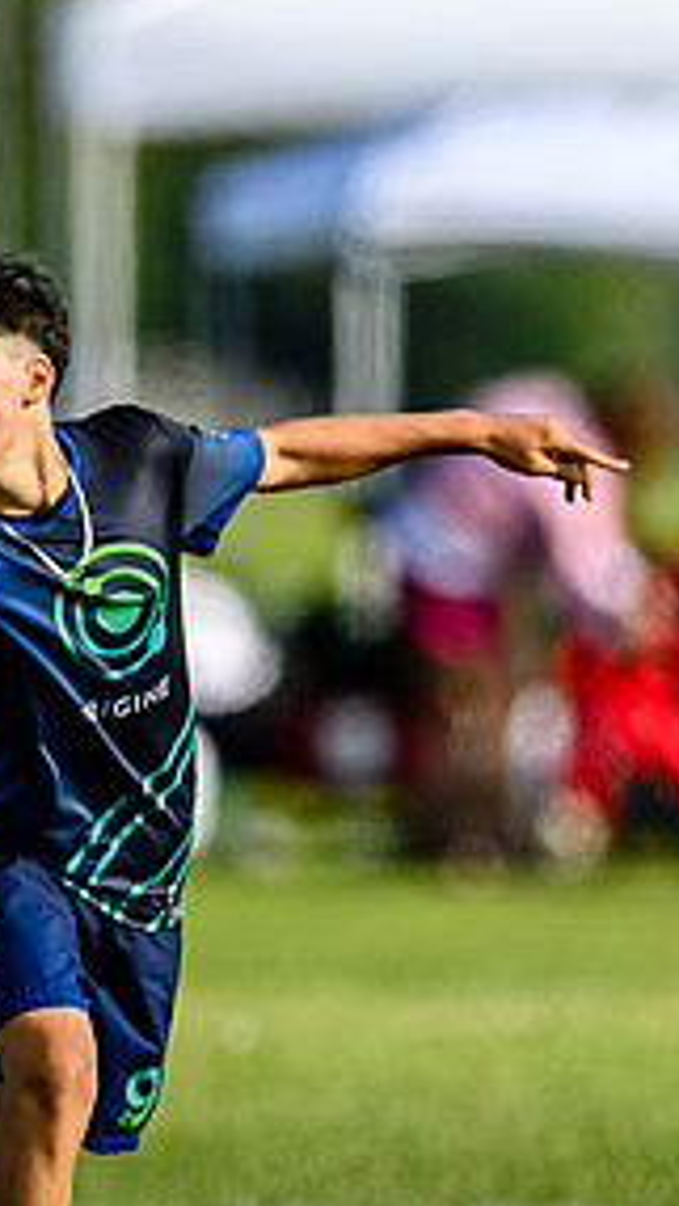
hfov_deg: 0.6
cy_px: 774
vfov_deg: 1.1
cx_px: 86
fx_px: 63946
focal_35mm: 1999
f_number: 3.2
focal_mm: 400
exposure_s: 1/1600
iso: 100
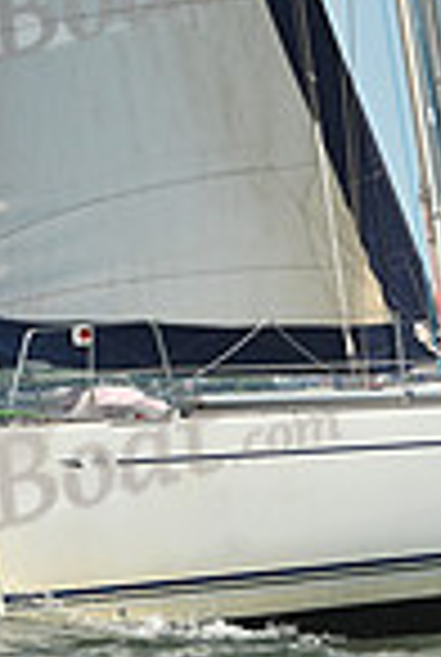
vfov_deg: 6.5
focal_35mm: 317
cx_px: 576
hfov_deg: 4.3
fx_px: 5797
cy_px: 191
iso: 320
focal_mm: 80
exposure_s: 1/1250
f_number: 8
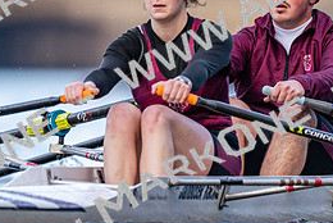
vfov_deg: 1.0
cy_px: 93
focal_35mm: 1336
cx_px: 273
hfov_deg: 1.5
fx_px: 12372
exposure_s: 1/2500
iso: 2000
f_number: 4
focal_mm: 600
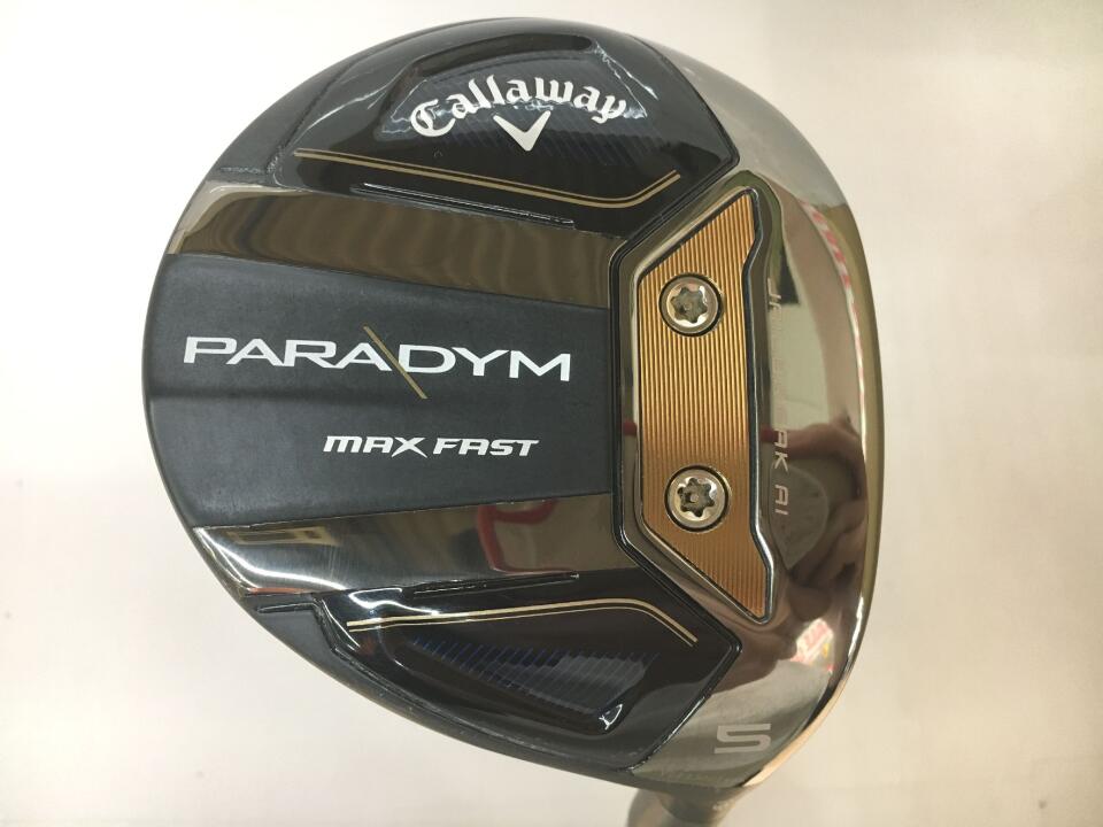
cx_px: 552
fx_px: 924
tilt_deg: -66.9
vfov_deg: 48.2
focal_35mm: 29
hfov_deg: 61.7
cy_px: 414
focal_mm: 4.15
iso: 125
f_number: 2.2
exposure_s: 1/30
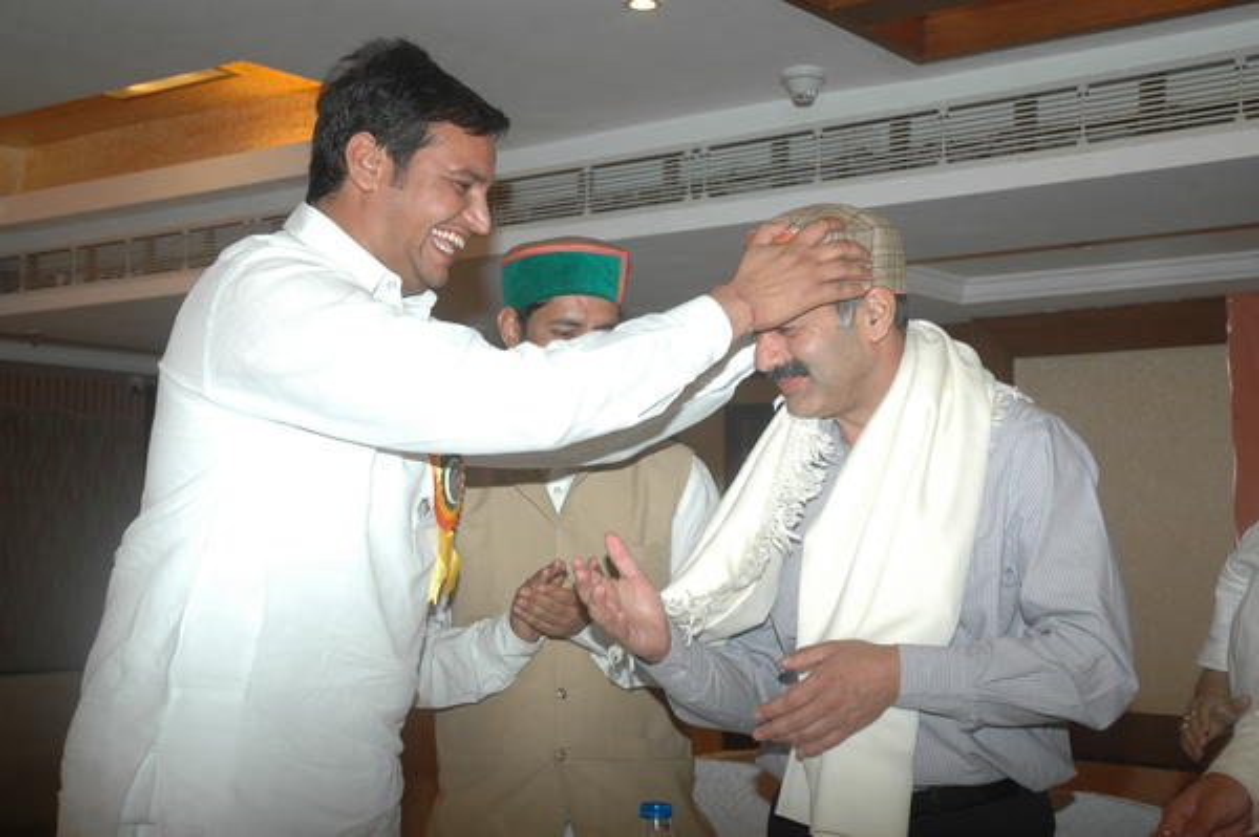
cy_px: 418
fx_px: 1782
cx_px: 630
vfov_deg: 26.4
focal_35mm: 51
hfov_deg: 38.9
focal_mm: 34
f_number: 4.2
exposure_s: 1/60
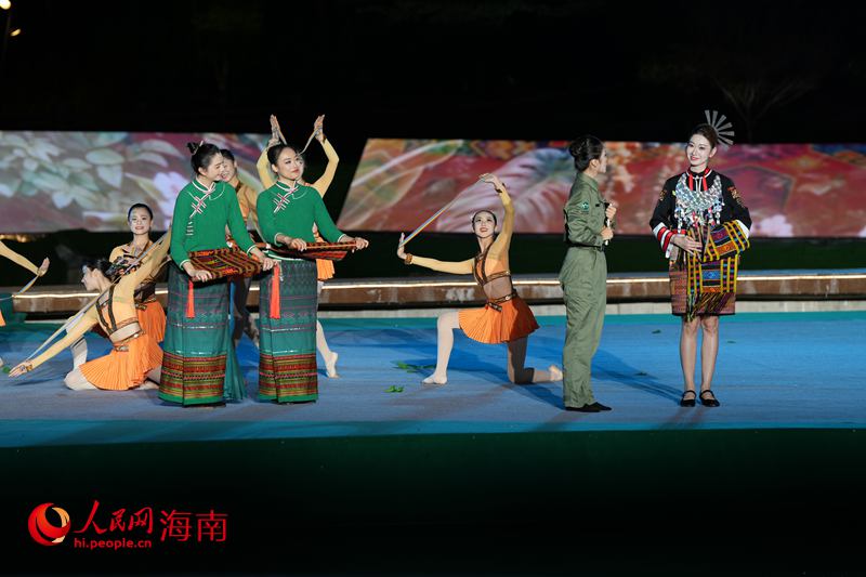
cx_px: 433
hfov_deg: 13.5
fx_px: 3655
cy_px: 288
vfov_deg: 9.0
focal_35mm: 152
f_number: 3.5
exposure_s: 1/160
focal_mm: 152
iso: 160
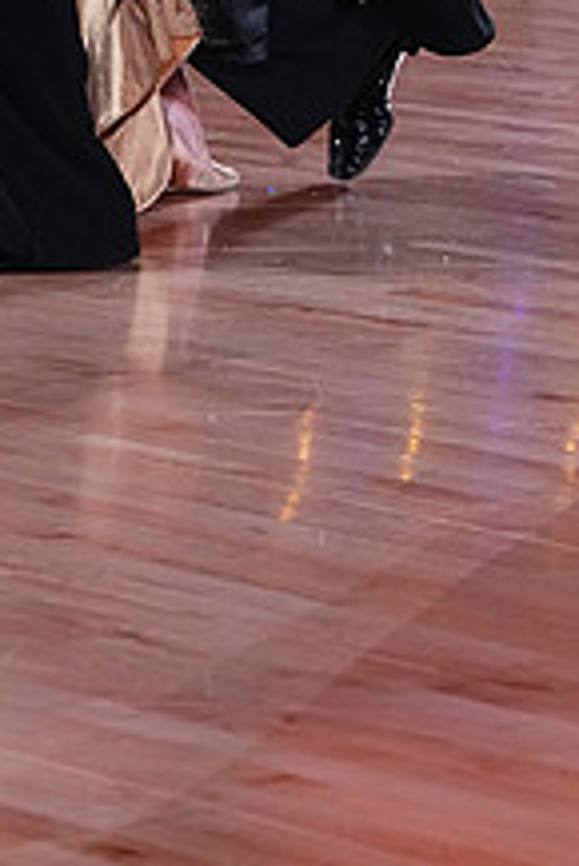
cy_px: -212
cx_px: 114
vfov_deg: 7.6
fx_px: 6431
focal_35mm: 267
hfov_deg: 5.2
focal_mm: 100
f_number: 5.6
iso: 5000
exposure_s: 1/400
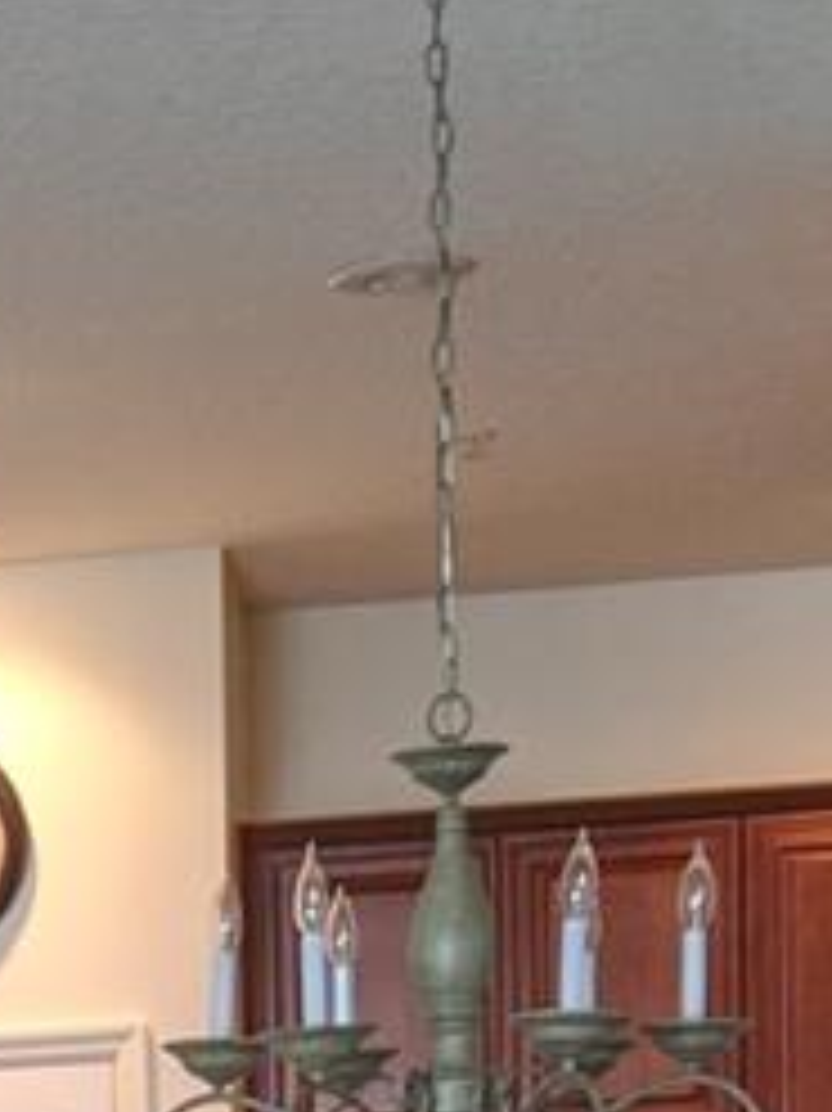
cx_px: -130
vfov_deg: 13.2
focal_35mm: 131
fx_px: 4202
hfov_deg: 11.1
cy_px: 2170
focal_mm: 4.44
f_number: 1.8
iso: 62
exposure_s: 1/24
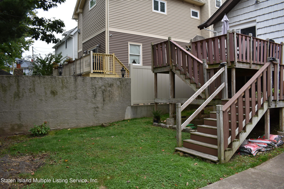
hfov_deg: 67.4
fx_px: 213
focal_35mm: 27
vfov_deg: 47.9
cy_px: 94
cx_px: 142
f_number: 5.6
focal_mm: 18
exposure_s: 1/250
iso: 200
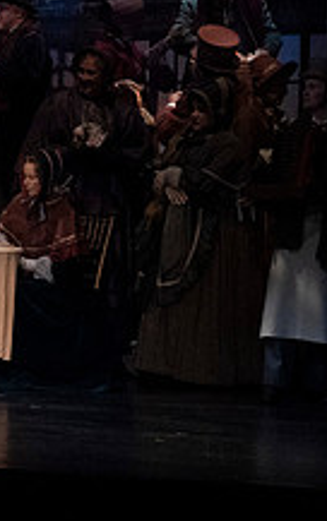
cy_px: 80
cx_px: -257
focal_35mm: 330
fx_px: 4696
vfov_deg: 6.3
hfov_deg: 4.0
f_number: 13
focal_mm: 121
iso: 16000
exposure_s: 1/400
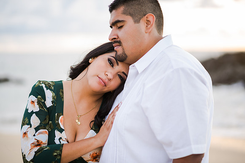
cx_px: 122
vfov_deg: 16.1
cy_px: 82
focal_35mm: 85
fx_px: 579
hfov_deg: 23.9
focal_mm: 85
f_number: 1.8
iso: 64
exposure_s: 1/200
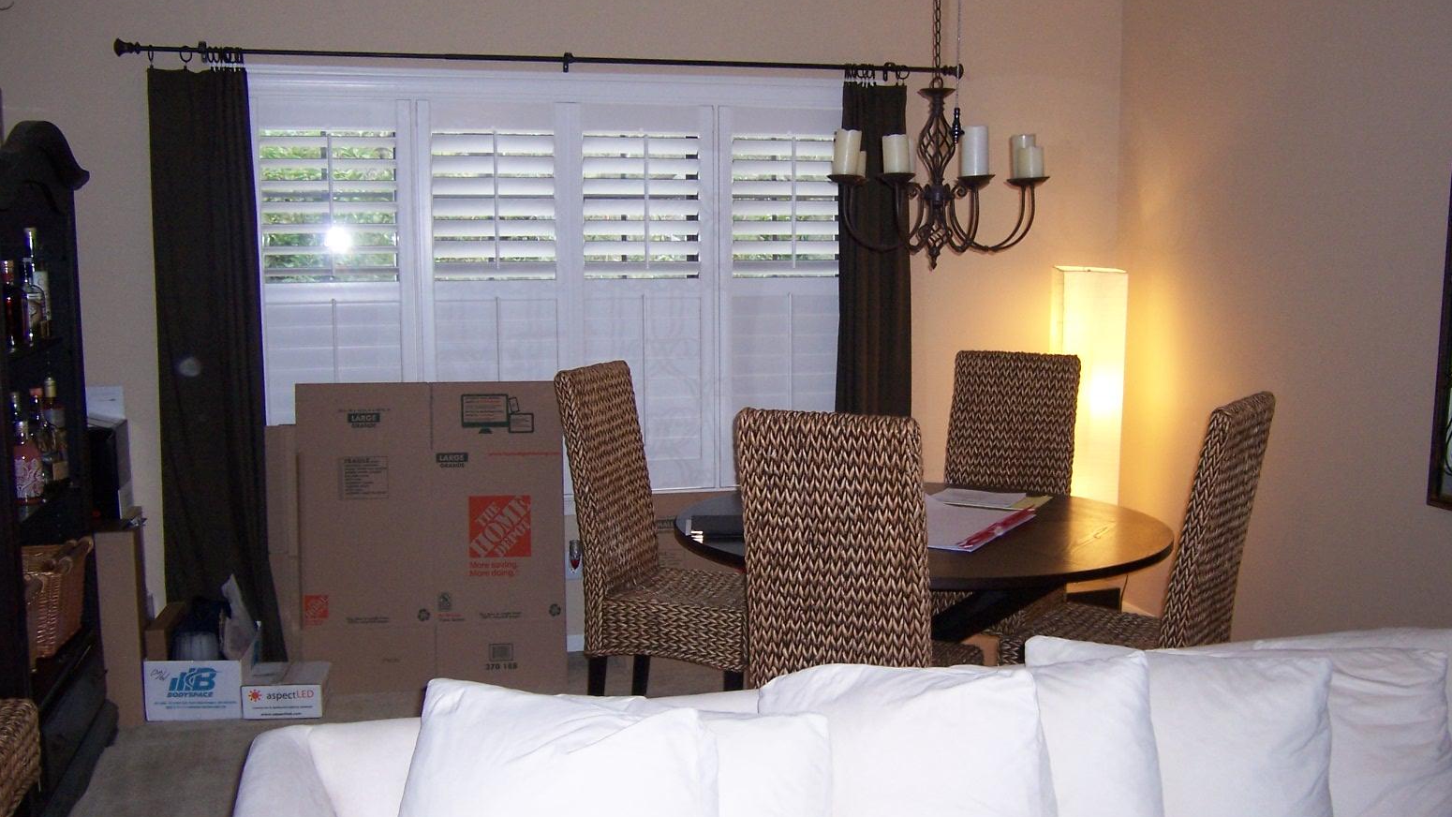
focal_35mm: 36
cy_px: 416
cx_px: 726
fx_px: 1386
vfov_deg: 32.8
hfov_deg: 55.3
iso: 140
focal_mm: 5.5
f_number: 2.8
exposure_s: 1/60
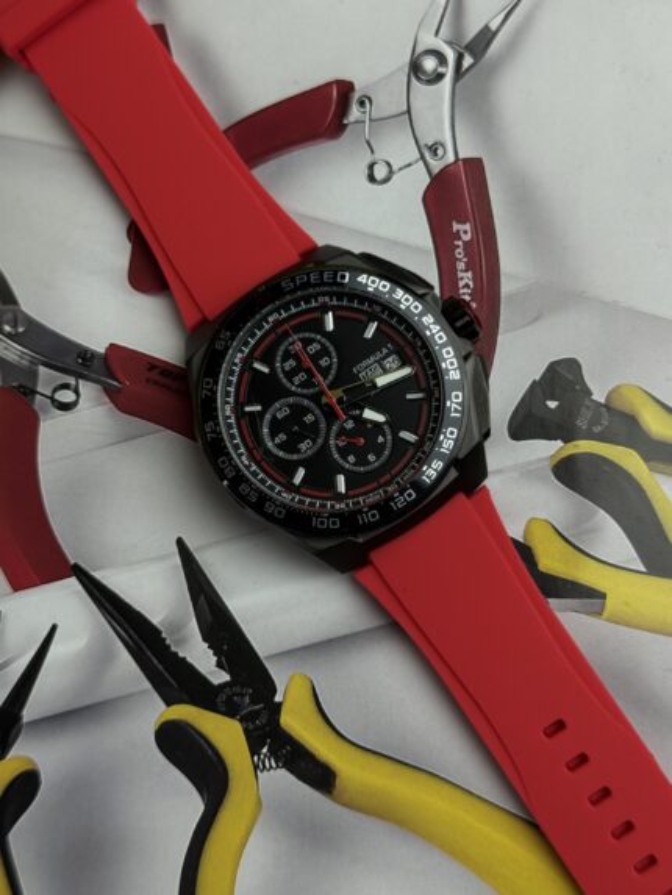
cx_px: 336
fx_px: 1242
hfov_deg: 30.3
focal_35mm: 48
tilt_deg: -74.8
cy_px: 448
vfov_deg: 39.6
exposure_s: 1/206
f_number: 1.78
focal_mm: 6.76
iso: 64
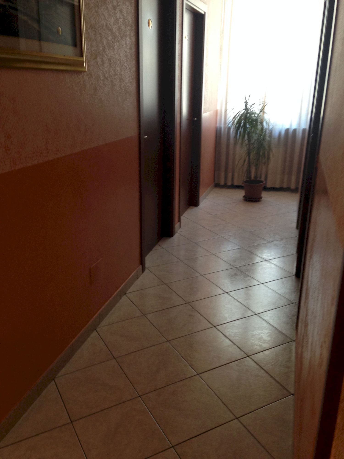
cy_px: 230
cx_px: 172
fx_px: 437
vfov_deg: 55.4
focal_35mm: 33
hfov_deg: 42.9
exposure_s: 1/20
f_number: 2.4
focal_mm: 4.12
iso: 100
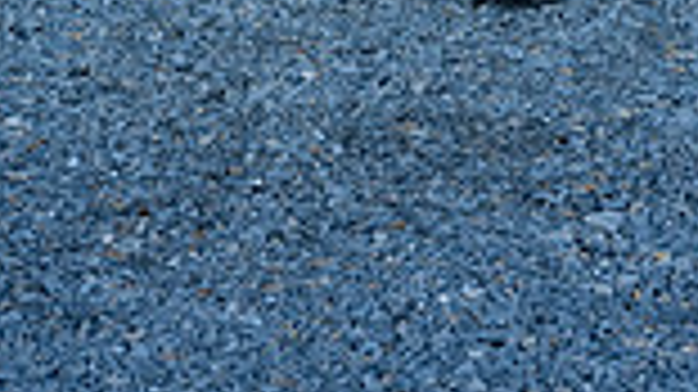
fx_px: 3311
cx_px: 396
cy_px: -608
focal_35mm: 179
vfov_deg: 6.4
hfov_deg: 12.0
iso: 400
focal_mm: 59
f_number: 5
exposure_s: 1/640
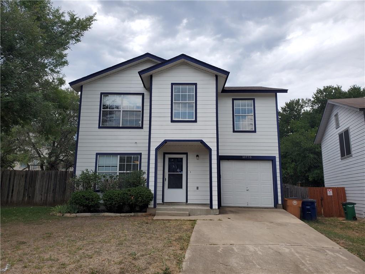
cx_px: 182
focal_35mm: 26
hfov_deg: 67.3
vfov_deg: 53.1
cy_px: 137
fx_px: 274
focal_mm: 4.3
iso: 50
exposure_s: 1/912
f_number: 2.4
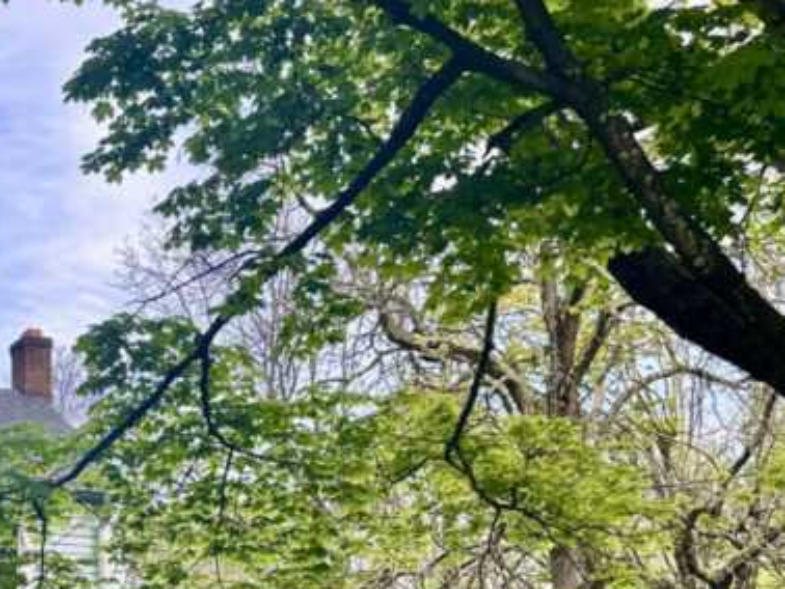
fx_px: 1475
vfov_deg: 21.7
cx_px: 10
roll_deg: -0.4
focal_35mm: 65
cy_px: 614
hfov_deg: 28.1
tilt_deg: +6.4
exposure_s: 1/390
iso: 80
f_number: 1.78
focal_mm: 6.86
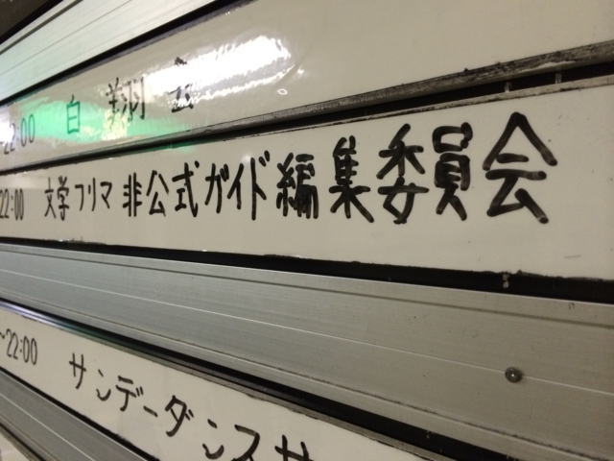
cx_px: 307
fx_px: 532
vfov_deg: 46.8
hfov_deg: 60.0
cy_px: 230
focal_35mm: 30
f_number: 2.2
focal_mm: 4.12
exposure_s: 1/33
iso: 320
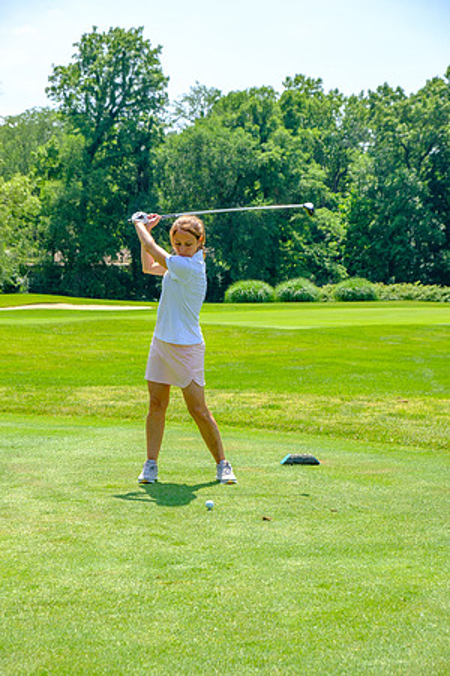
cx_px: 225
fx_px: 1556
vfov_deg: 24.5
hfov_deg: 16.5
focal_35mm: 83
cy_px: 338
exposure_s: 1/250
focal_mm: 55
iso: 200
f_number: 6.4
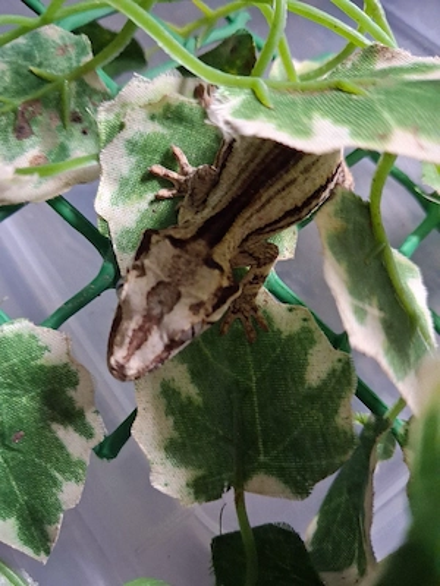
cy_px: 293
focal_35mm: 27
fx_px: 458
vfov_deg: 65.3
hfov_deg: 51.4
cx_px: 220
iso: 640
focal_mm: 4
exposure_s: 1/24
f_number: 1.8
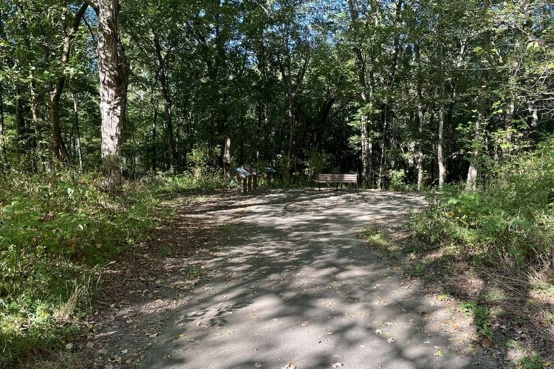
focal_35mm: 28
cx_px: 271
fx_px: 431
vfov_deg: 46.3
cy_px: 207
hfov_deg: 65.5
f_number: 1.6
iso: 40
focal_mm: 5.1
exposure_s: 1/162
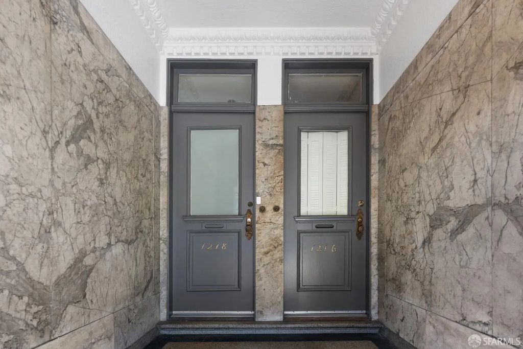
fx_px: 225
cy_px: 174
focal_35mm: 16
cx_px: 262
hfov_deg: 98.5
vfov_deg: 75.5
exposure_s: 1/6
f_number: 9
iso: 100
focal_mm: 15.5
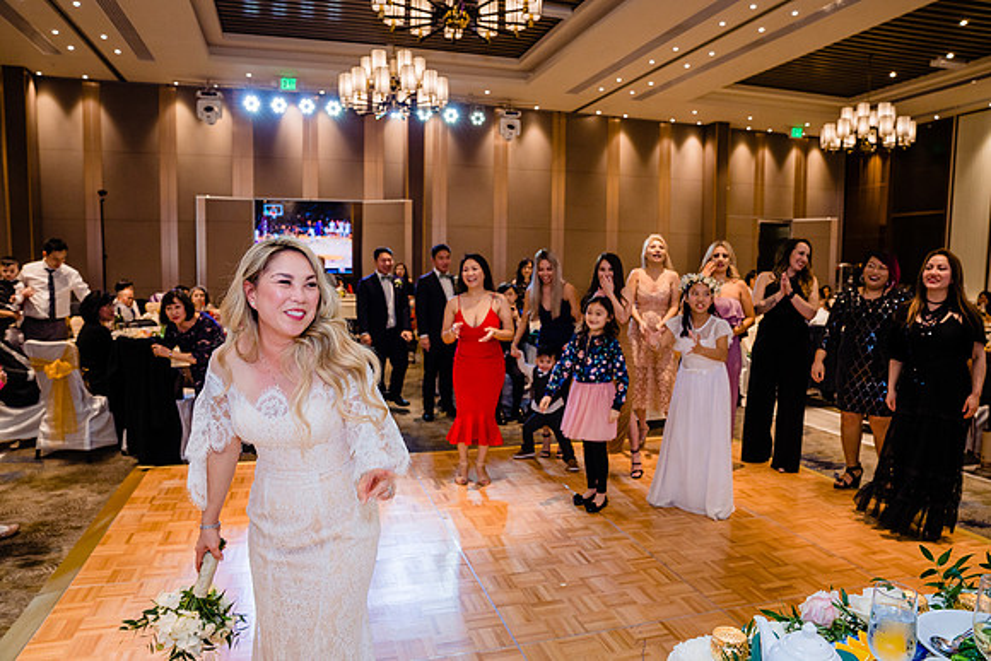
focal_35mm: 24
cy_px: 330
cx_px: 496
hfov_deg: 73.7
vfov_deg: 53.2
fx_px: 661
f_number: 4
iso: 1000
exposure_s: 1/160
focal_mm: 24
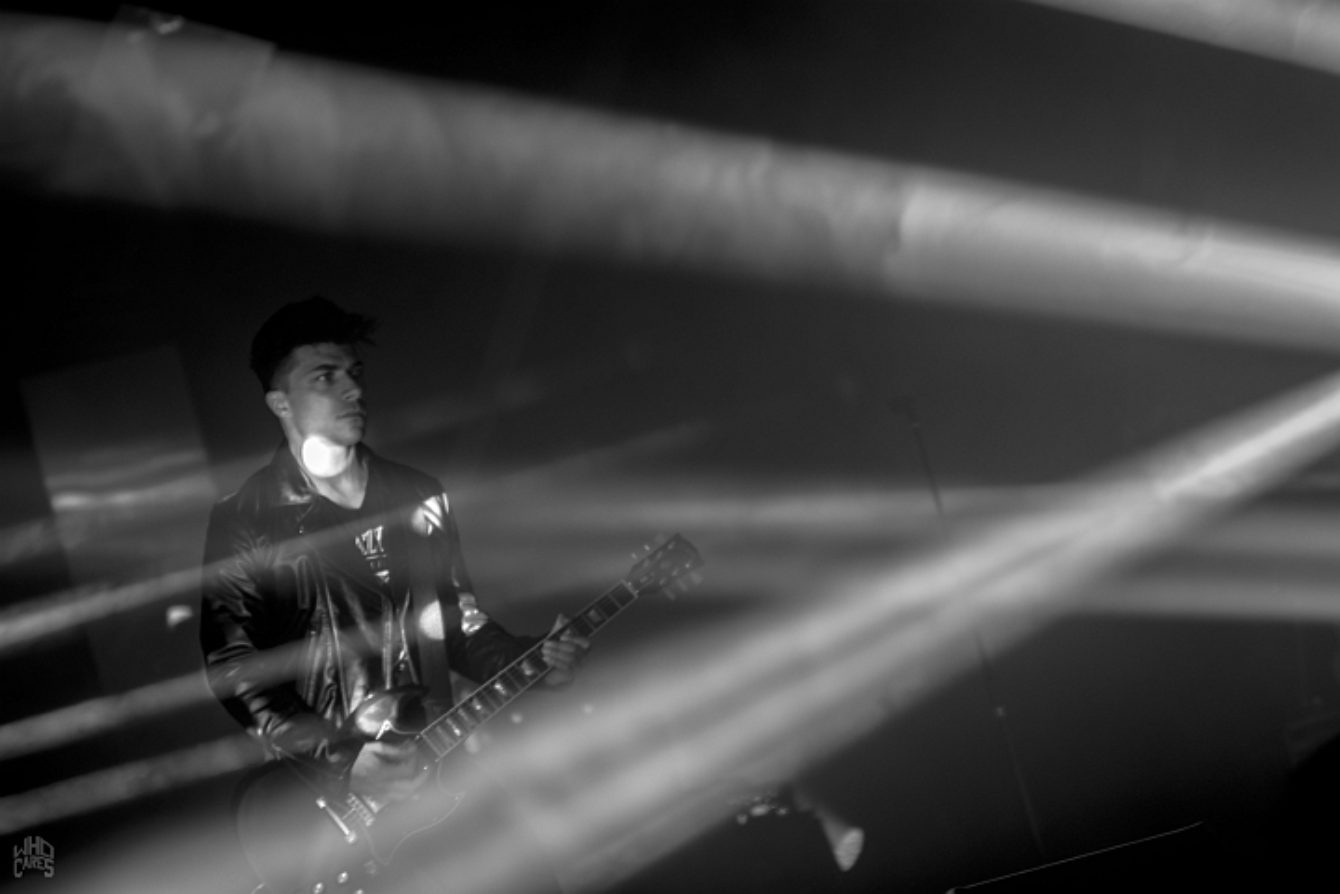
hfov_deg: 37.9
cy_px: 447
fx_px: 1954
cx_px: 670
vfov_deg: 25.8
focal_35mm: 52
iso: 200
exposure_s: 1/80
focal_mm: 35
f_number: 1.4
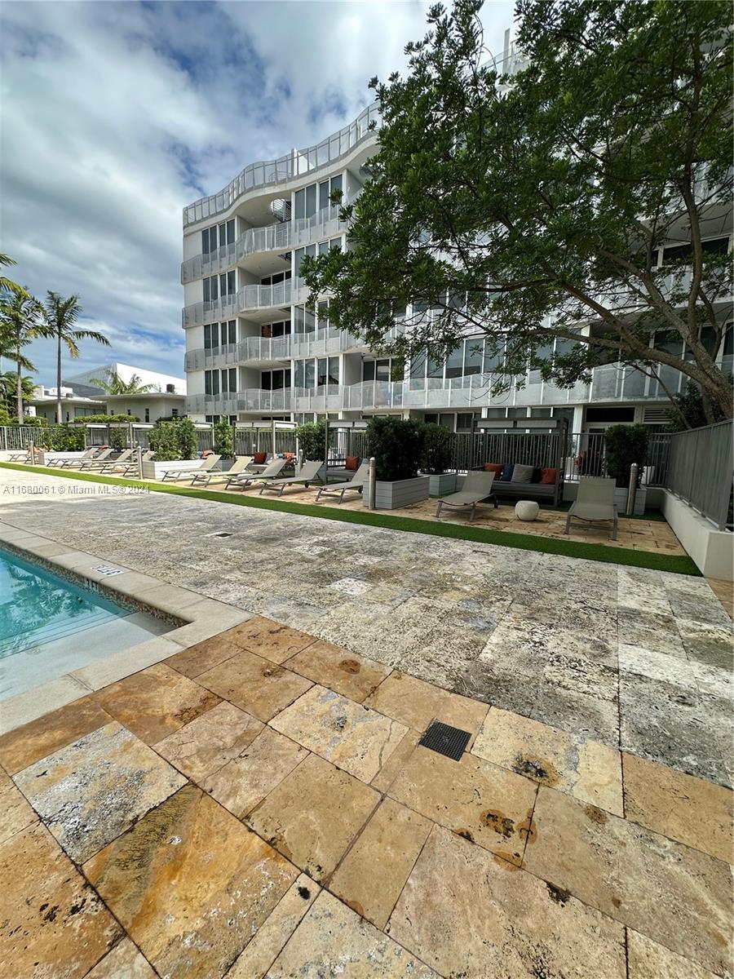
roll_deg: -2.3
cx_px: 367
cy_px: 490
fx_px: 396
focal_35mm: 14
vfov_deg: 102.1
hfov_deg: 85.7
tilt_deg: -6.3
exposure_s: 1/807
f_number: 2.2
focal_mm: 2.22
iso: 40
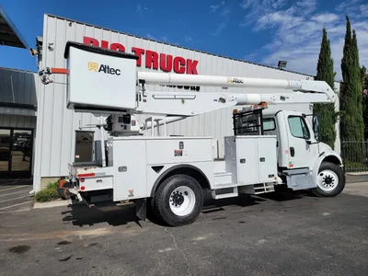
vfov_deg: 56.8
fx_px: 255
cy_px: 138
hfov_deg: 71.6
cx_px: 184
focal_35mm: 24
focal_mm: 6.7
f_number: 1.8
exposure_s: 1/1925
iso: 16
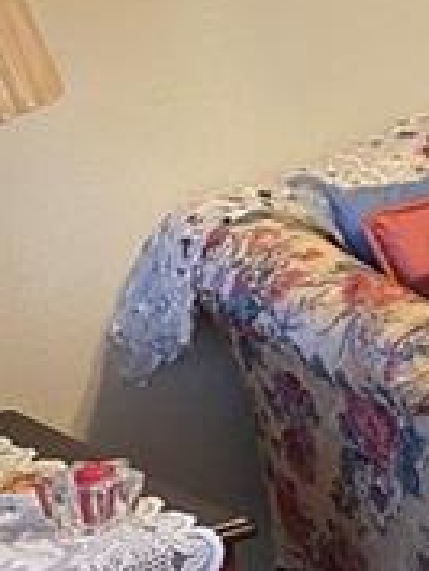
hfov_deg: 11.7
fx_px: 1865
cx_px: 874
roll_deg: +1.3
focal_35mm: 113
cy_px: 81
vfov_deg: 17.2
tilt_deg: -6.3
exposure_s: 1/60
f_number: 1.8
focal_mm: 4.25
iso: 500
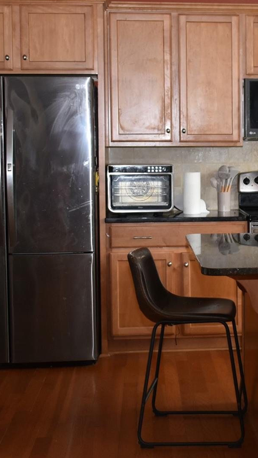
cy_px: 203
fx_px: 876
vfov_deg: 29.3
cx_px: 265
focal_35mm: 72
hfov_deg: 16.4
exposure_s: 1/125
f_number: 4
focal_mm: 24
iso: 1100
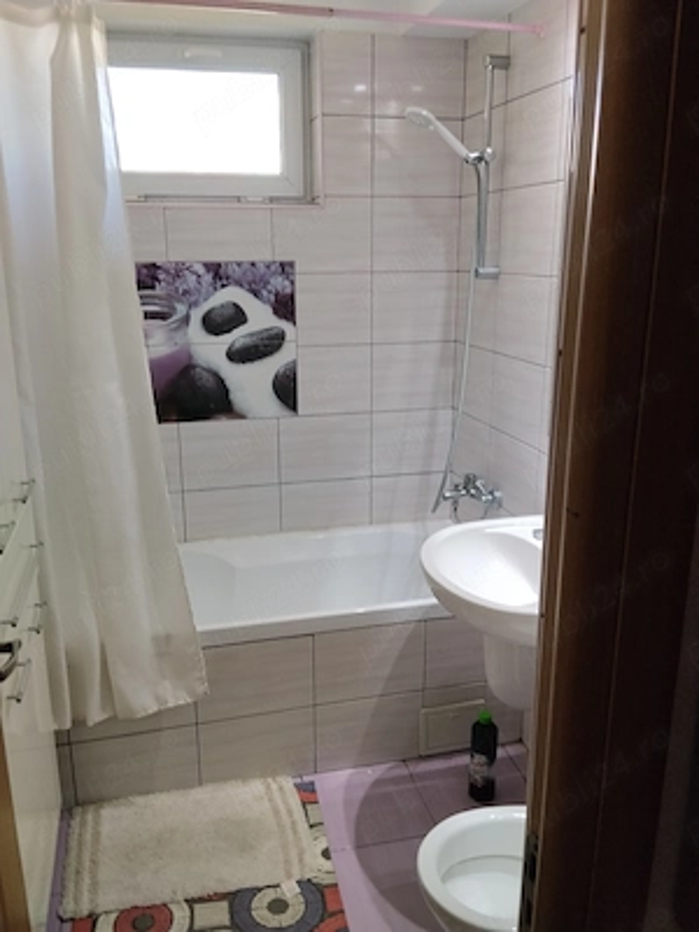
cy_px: 466
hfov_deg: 48.2
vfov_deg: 61.7
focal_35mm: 29
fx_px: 781
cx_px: 350
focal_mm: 4.22
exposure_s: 1/33.3
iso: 80
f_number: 1.8
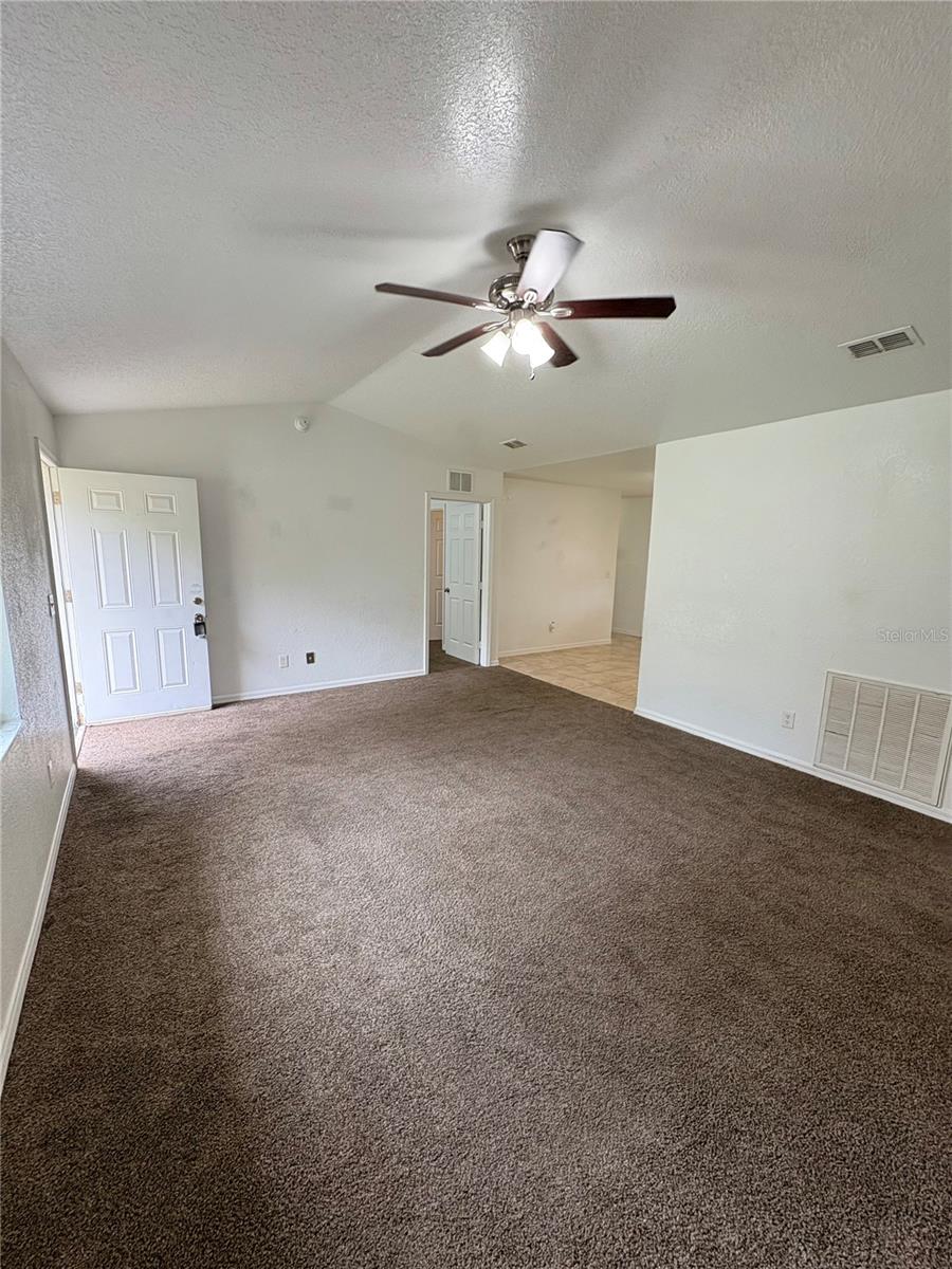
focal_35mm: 14
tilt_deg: -8.1
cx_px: 476
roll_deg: -1.4
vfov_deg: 102.1
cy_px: 634
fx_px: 513
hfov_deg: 85.7
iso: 125
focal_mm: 2.22
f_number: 2.2
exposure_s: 1/60
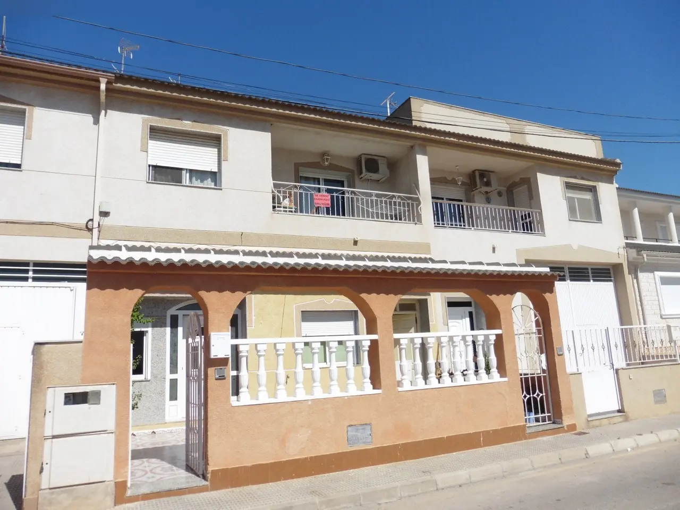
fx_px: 471
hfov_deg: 71.6
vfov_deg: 56.8
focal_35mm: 24
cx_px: 340
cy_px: 255
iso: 100
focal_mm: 4.3
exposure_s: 1/2000
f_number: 3.3
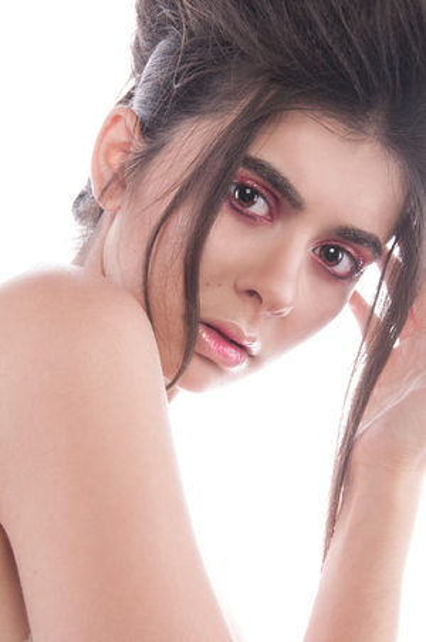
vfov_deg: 27.0
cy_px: 321
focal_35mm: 75
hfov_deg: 18.1
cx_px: 213
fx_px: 1335
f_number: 10
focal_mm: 50
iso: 100
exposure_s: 1/125
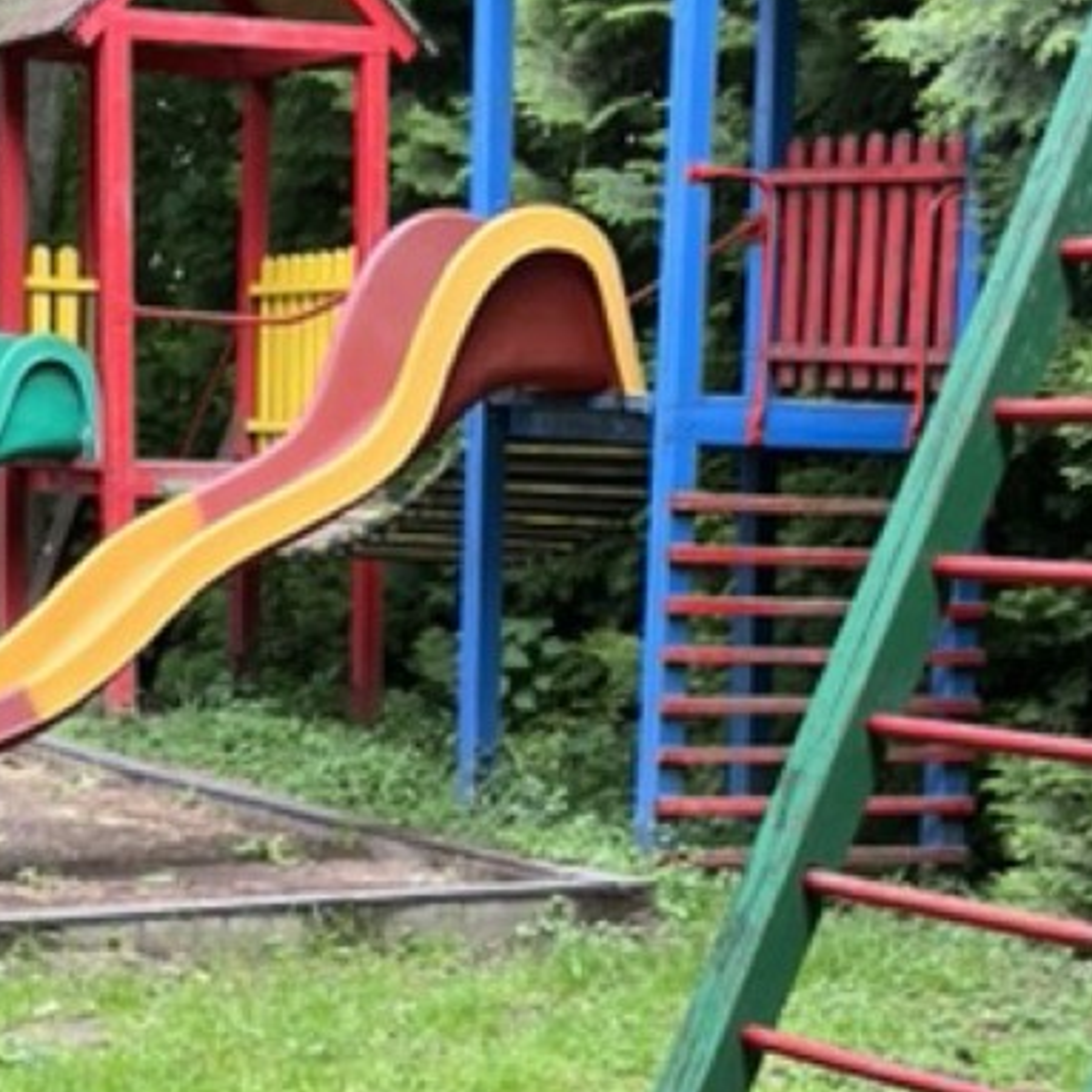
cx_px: 282
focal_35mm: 96
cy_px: 1237
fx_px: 3426
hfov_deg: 18.0
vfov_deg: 17.4
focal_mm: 5.1
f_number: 1.6
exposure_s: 1/122
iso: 64
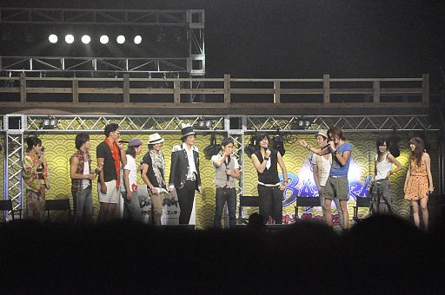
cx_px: 222
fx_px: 2870
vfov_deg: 5.9
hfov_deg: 8.9
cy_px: 148
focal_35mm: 232
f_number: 6
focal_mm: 155
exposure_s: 1/500
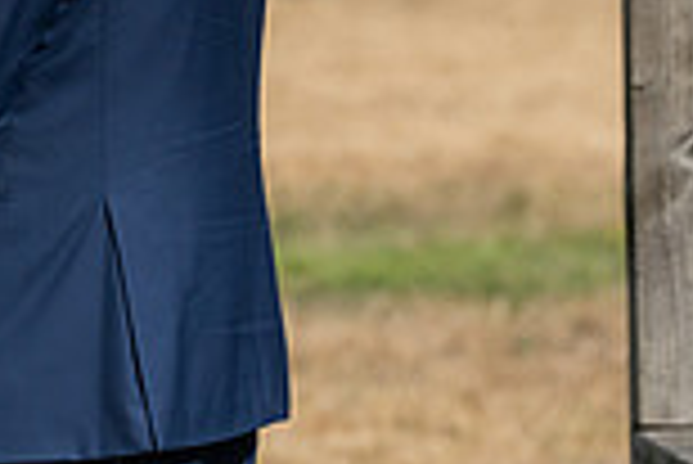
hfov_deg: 3.6
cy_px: -52
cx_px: -261
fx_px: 10906
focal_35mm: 566
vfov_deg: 2.4
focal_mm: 150
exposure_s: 1/8000
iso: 400
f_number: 4.5
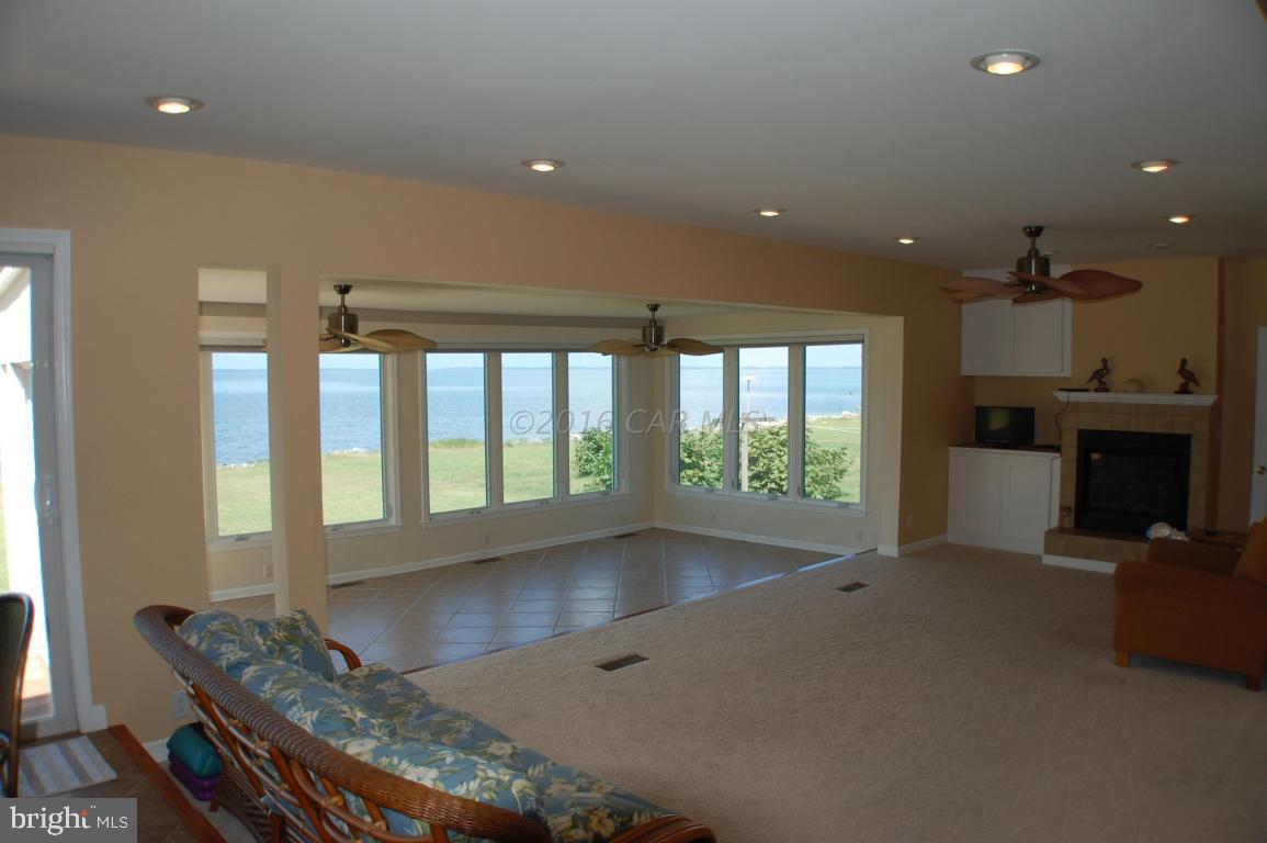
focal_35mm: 33
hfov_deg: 57.3
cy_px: 422
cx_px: 634
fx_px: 1160
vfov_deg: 39.9
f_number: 3.8
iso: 200
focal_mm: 22
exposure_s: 1/320
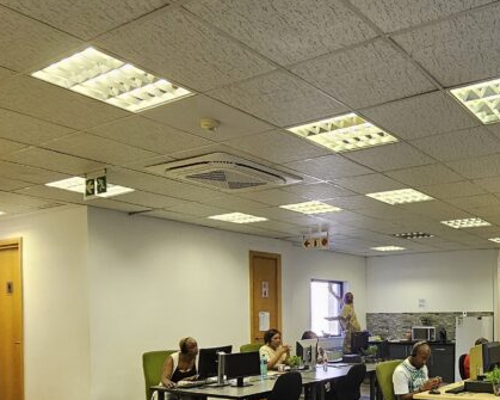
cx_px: 431
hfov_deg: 51.8
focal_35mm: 31
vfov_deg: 44.9
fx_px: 459
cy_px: 318
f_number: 2.2
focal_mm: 2.2
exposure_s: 1/50
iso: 200
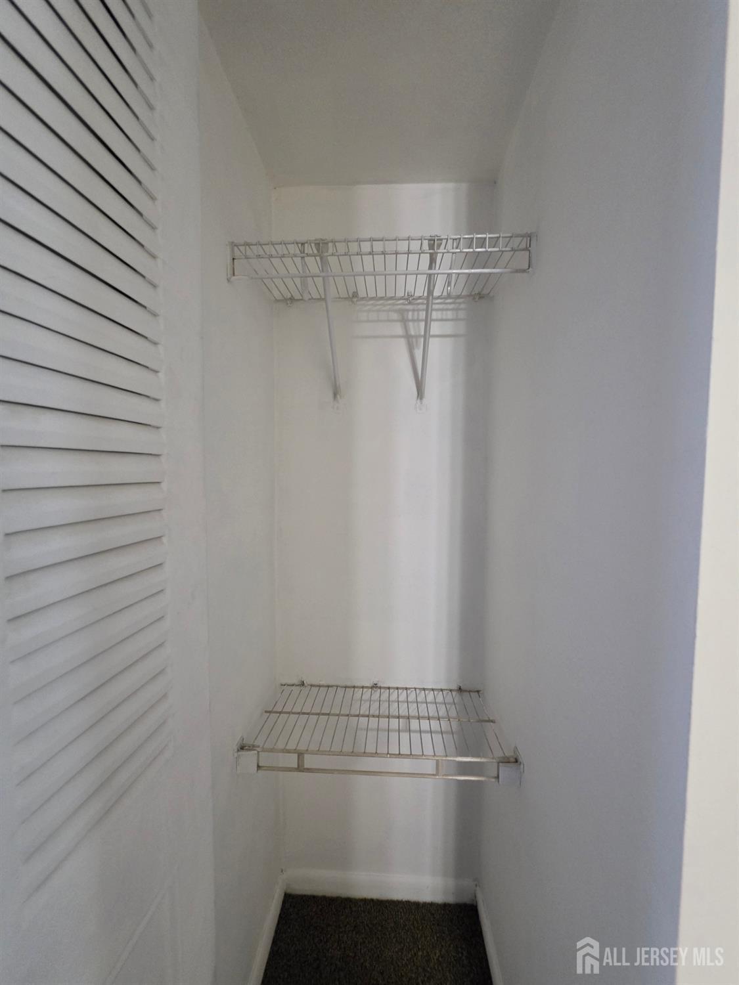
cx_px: 370
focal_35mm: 13
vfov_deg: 106.2
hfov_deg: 89.9
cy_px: 492
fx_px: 370
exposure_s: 1/60
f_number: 1.9
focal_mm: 2.2
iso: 640
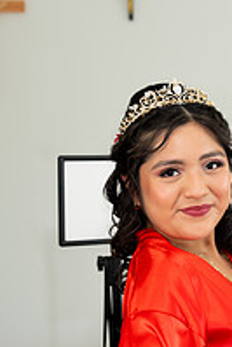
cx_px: 223
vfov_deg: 18.1
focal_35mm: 113
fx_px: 1090
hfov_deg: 12.0
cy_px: 211
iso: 500
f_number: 3.5
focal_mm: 50
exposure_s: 1/80
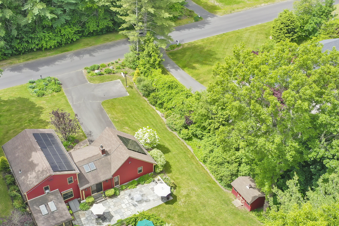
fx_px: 405
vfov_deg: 30.9
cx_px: 133
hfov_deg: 45.1
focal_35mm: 43
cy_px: 152
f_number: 5
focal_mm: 10.26
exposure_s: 1/240
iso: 100
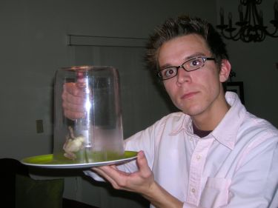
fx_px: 434
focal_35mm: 54
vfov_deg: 27.0
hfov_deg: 35.6
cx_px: 139
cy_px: 104
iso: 50
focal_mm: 9
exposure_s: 1/60.1
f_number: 3.4
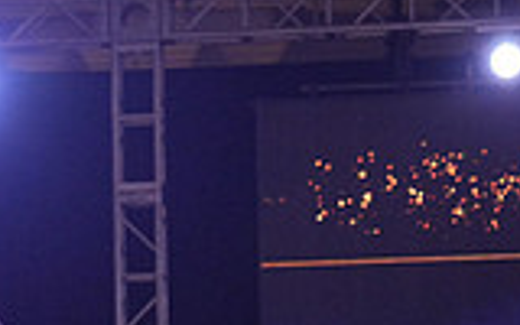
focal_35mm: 258
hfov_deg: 8.0
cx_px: -260
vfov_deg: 5.0
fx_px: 3656
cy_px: 515
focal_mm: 70
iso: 2000
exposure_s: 1/500
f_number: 4
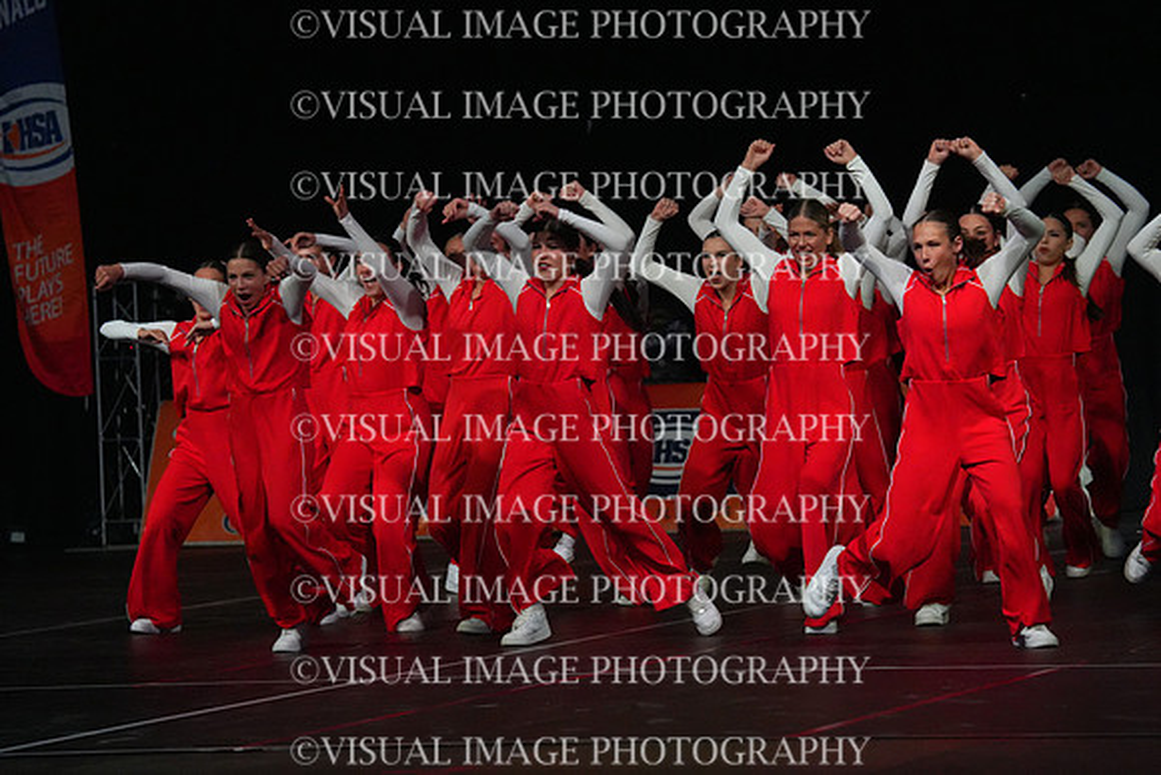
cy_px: 388
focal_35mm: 180
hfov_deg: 11.4
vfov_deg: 7.6
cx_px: 580
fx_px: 5806
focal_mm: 180
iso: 12800
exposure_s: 1/1000
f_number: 5
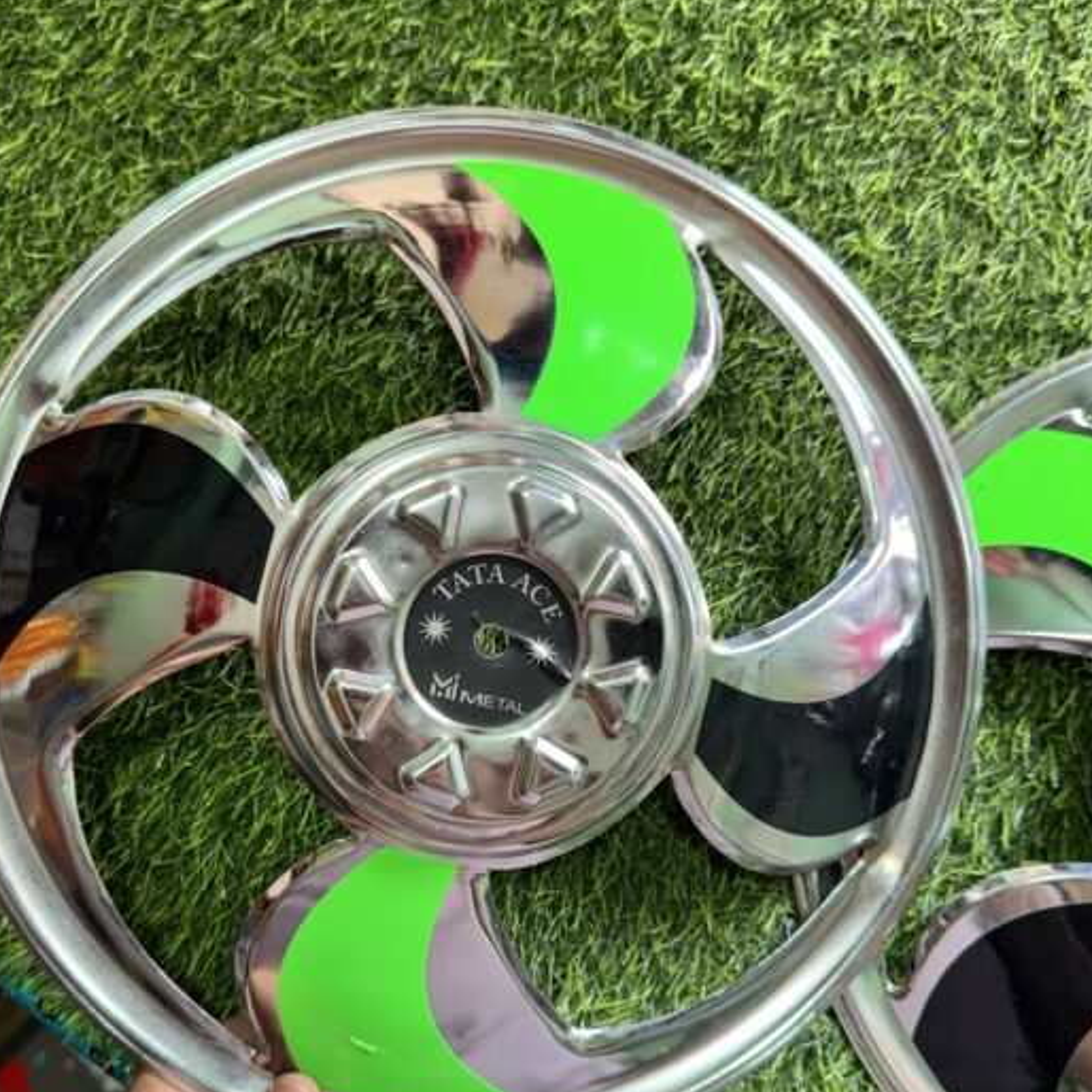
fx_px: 1178
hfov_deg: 49.7
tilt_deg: -83.7
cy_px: 635
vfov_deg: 49.5
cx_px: 512
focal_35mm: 33
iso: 100
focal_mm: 6.76
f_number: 1.78
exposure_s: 1/100
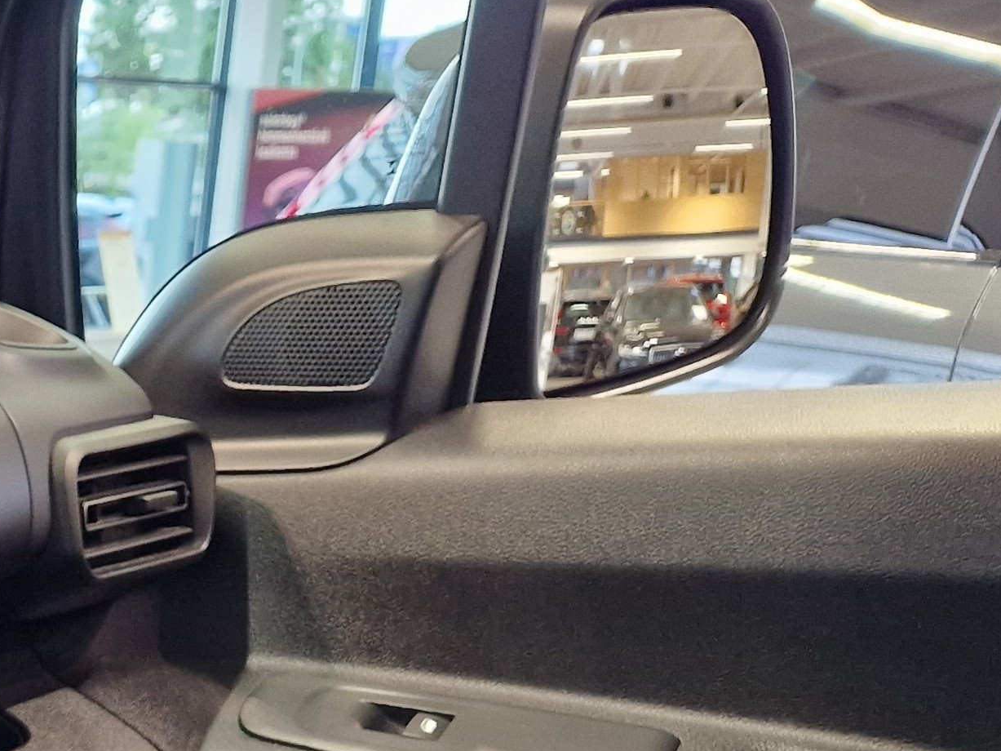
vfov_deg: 17.9
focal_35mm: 75
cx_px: -547
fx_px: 2169
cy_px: 1064
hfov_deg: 21.4
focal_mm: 5.4
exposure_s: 1/100
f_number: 1.8
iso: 400
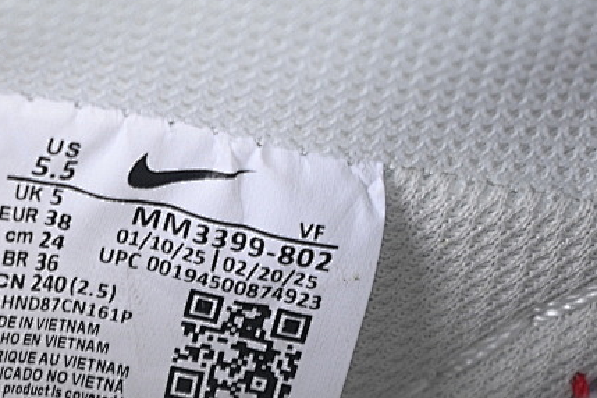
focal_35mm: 189
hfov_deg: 10.9
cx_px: 224
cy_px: 324
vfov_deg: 7.3
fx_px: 3134
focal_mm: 50
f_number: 7.1
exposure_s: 1/80
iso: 160
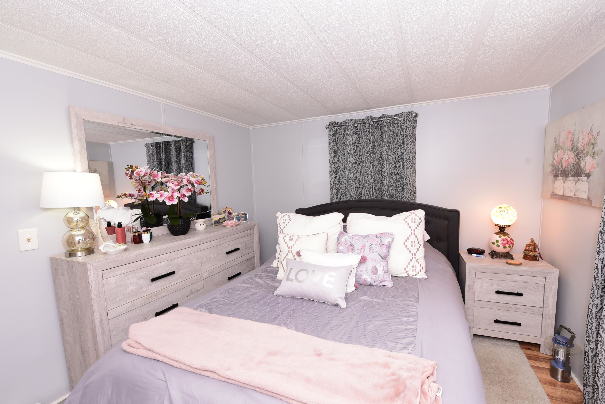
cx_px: 317
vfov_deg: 77.3
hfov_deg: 100.3
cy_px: 212
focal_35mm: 15
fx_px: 252
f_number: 7.1
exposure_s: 1/60
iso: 800
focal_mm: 14
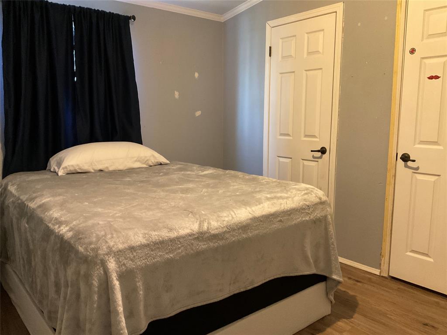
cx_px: 224
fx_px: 374
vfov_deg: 48.2
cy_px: 168
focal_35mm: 29
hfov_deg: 61.7
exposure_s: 1/30
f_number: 1.8
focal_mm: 3
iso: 320
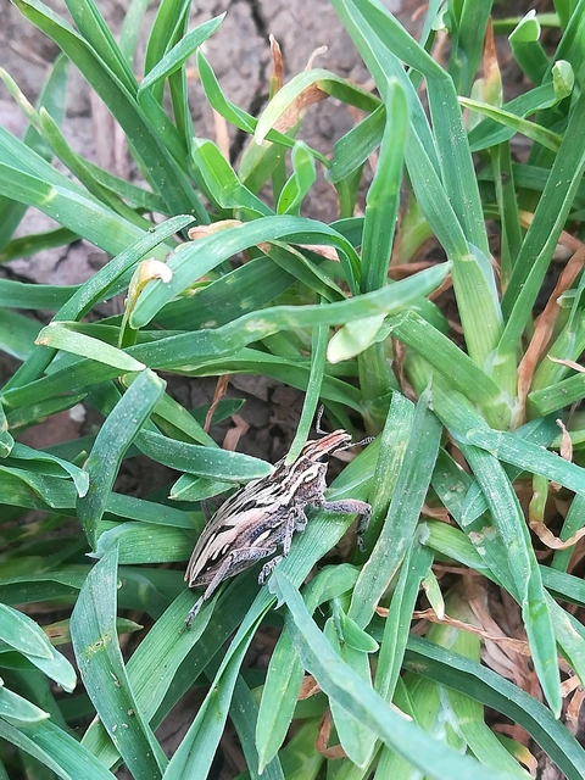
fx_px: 1172
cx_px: 292
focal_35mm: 52
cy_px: 390
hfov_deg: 28.0
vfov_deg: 36.8
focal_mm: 3.83
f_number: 2.2
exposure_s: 1/30
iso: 80
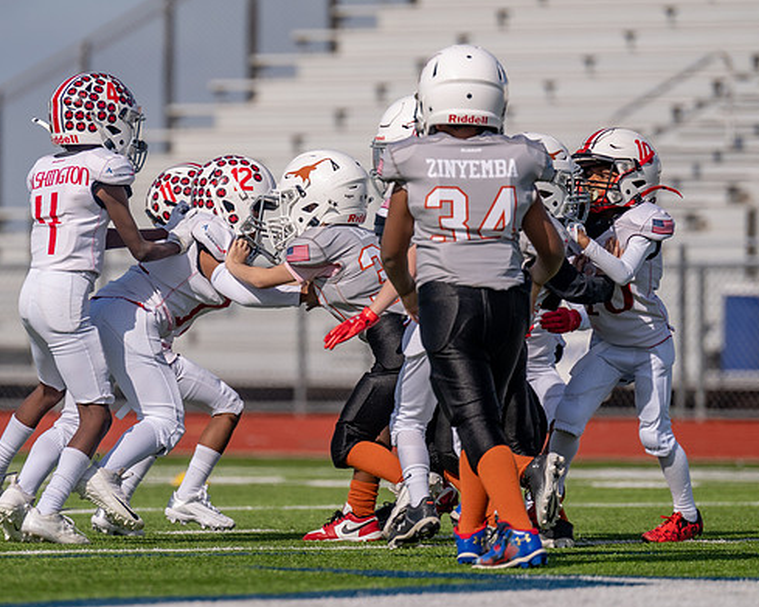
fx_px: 9545
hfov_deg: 4.6
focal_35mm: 425
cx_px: 245
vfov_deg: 3.6
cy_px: 303
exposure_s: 1/2500
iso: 125
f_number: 4
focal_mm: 280
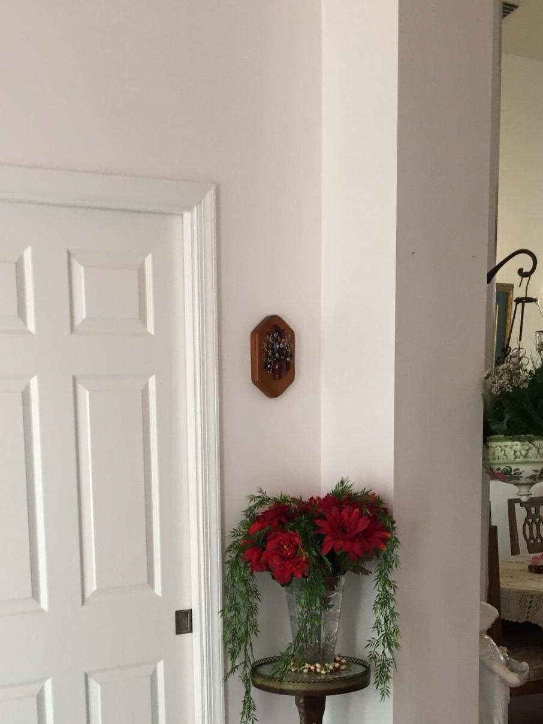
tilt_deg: -9.7
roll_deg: +1.7
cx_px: 124
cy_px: 592
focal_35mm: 48
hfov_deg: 29.7
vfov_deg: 38.0
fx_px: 1004
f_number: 2.2
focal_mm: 4.15
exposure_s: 1/33
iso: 40
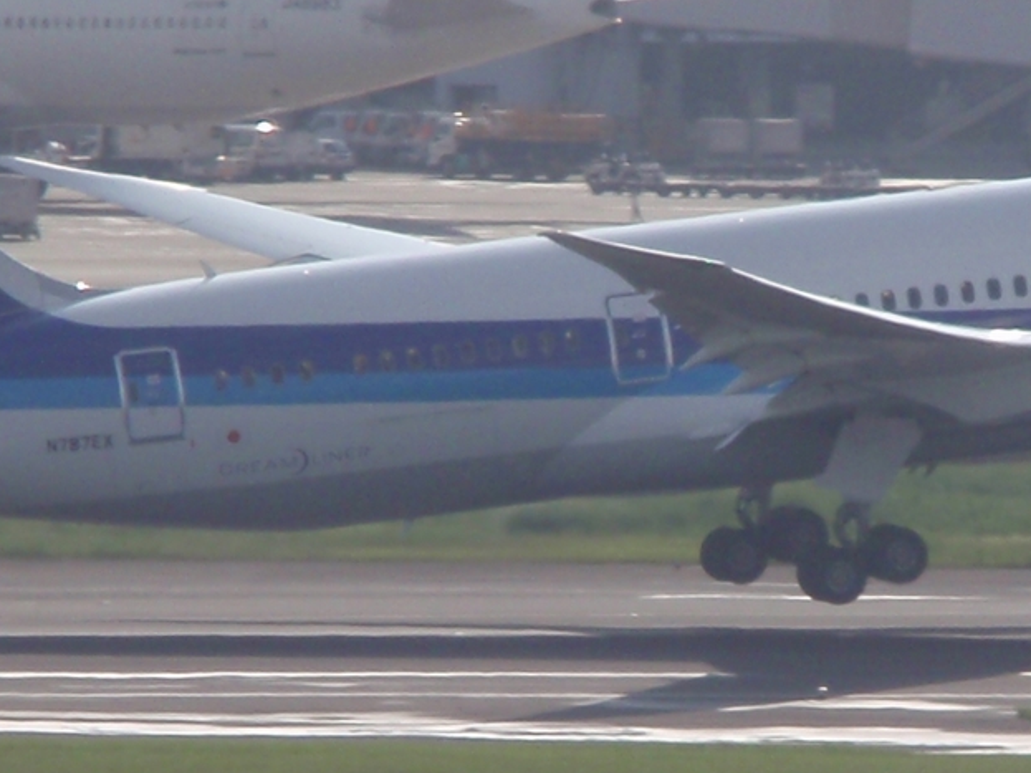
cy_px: 209
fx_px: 21411
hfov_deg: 2.8
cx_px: 783
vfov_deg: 2.1
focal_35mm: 719
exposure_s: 1/500
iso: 64
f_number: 5.9
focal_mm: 50
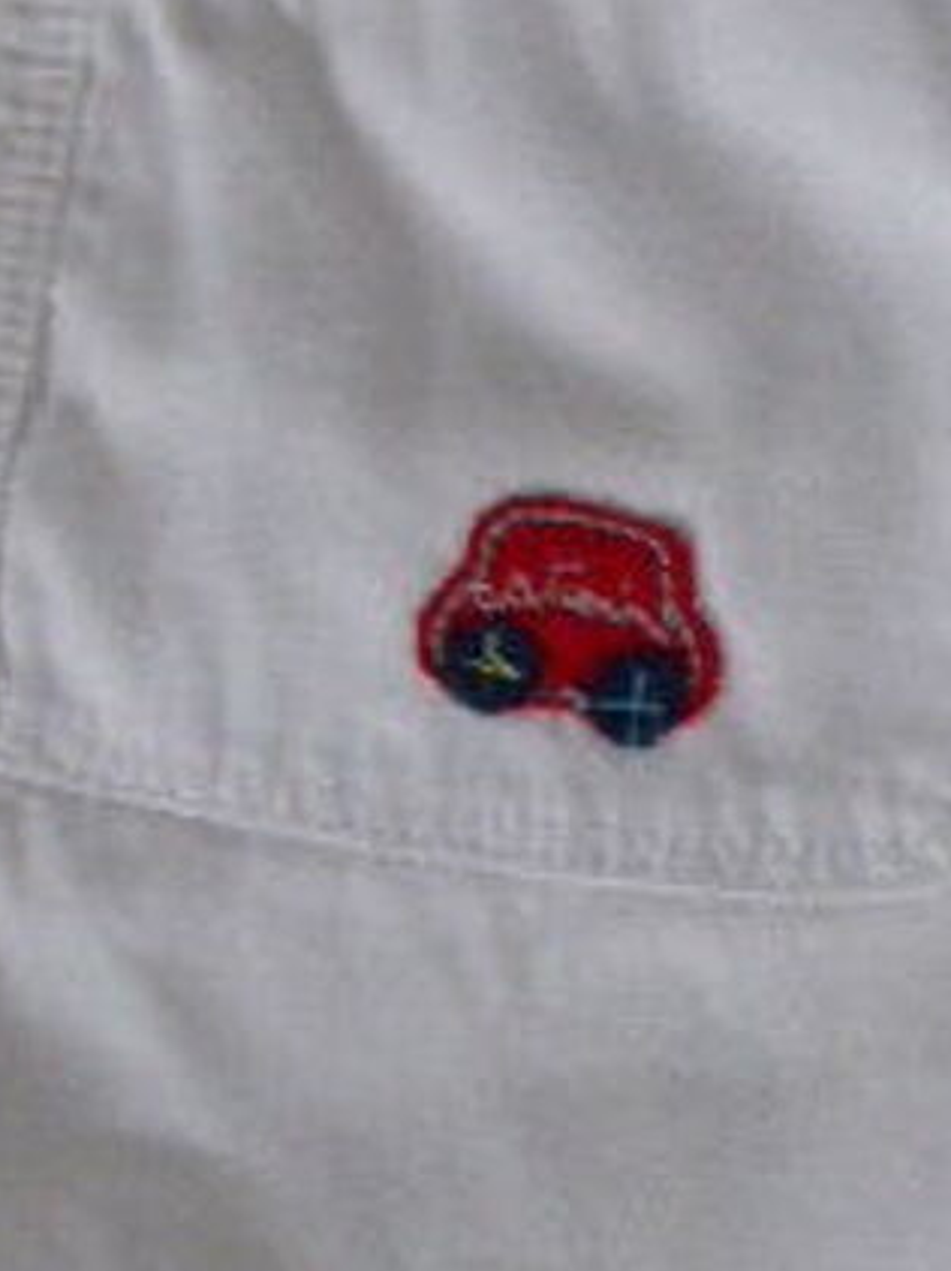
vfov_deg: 20.0
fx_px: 3593
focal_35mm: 98
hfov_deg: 14.0
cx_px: 1472
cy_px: 628
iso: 400
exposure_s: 1/20
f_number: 3.6
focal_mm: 5.4
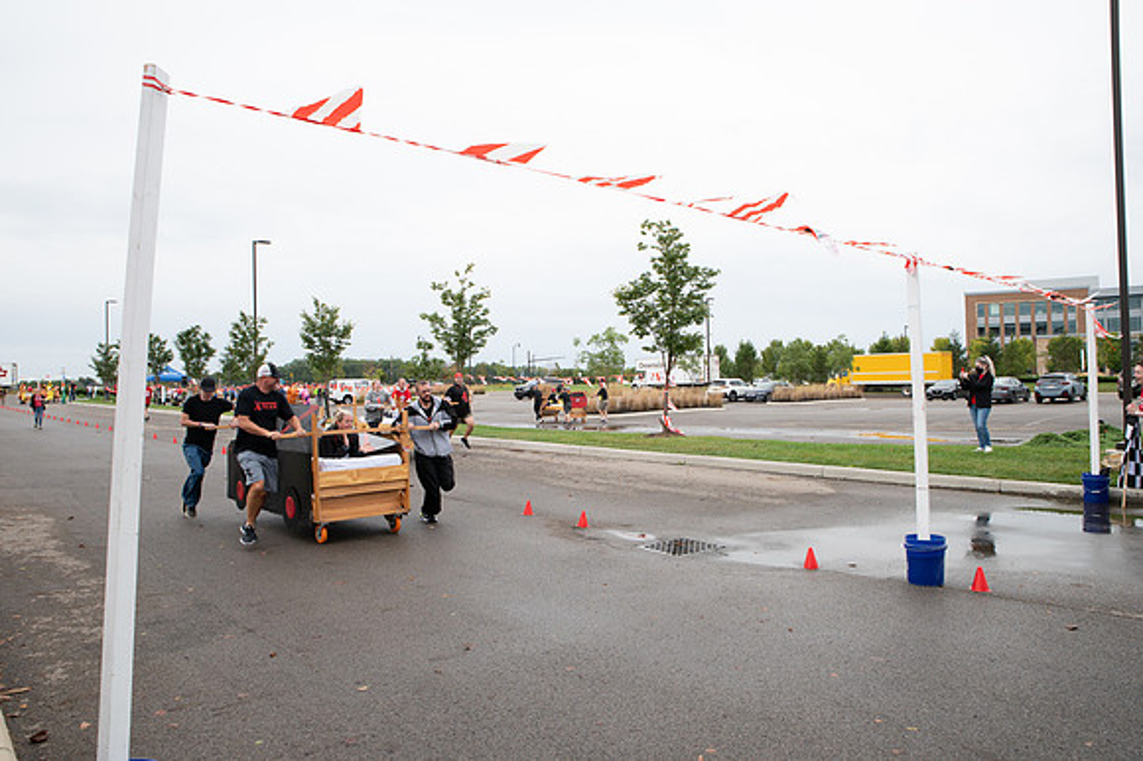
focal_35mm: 24
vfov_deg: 53.1
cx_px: 572
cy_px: 380
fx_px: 762
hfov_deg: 73.8
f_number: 7.1
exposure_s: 1/320
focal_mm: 24
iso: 640
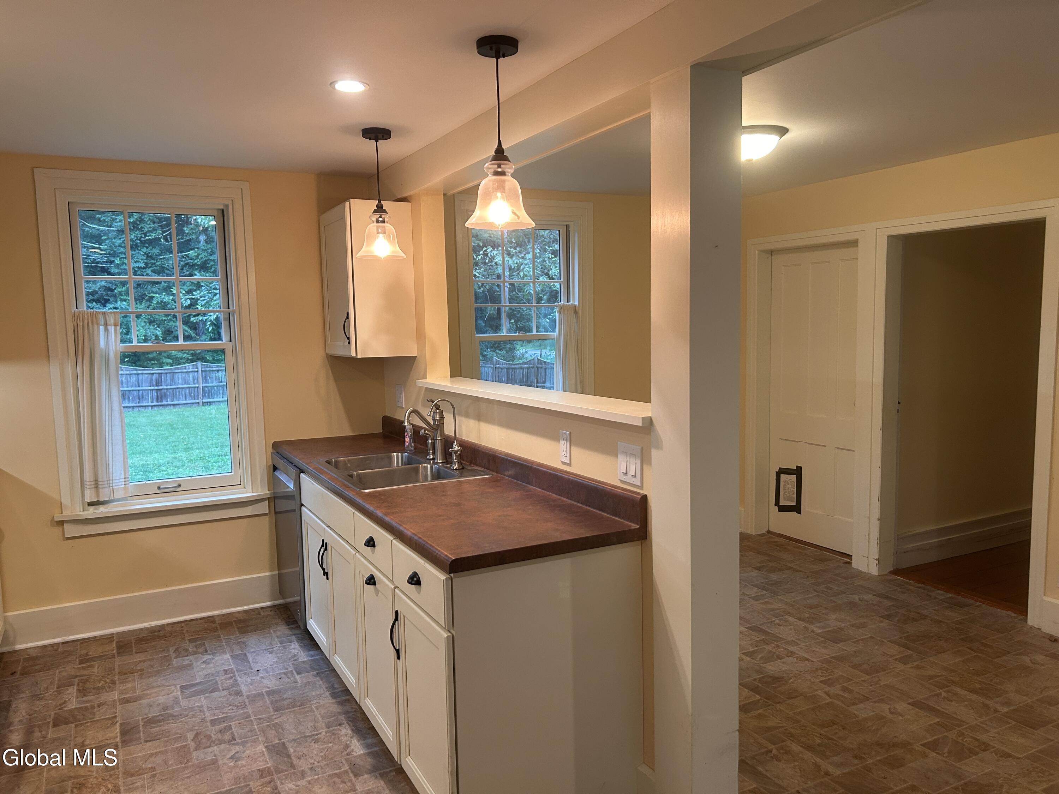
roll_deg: +1.6
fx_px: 795
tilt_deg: -5.6
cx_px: 530
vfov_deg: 53.1
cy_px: 397
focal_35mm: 26
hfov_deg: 67.3
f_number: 1.5
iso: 160
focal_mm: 5.7
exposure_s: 1/60
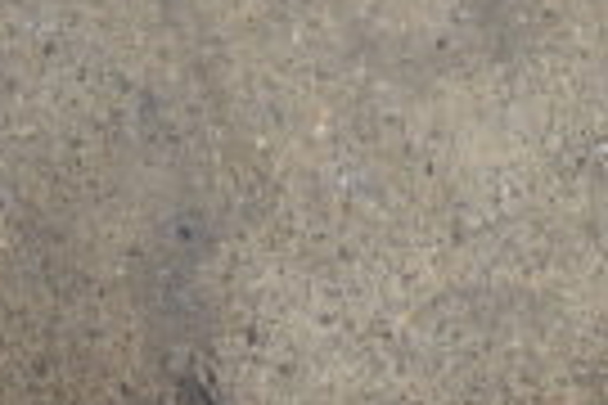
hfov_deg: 5.4
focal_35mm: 373
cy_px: 254
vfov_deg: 3.7
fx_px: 6303
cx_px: 1342
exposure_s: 1/100
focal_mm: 55
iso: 360
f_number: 5.6
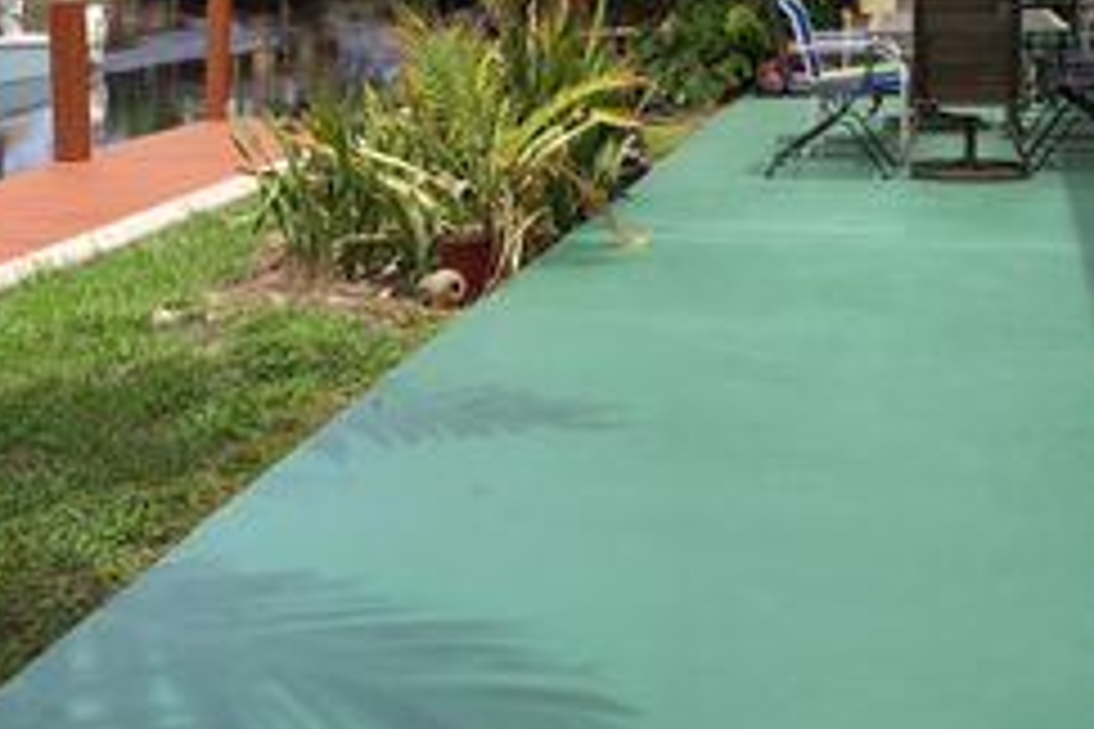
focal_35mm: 62
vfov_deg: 21.7
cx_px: 266
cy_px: 187
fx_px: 1884
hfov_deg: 31.8
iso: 25
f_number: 2.2
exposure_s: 1/591
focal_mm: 4.15
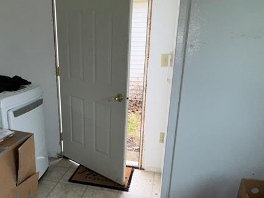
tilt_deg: -18.5
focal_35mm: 33
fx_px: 252
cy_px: 121
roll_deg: -1.1
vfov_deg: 42.7
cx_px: 93
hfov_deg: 54.5
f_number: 2.2
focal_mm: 2.22
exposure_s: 1/122
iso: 50
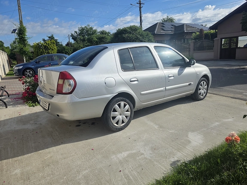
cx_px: 122
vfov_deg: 56.8
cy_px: 90
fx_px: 171
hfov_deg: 71.6
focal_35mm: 24
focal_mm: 6.3
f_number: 1.7
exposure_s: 1/7944
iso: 64
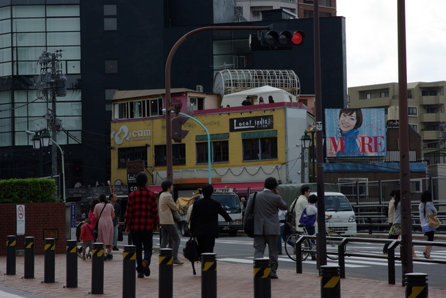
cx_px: 223
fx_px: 1302
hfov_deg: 19.4
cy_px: 149
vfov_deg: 13.1
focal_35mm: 105
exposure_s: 1/100
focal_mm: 70
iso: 100
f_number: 11
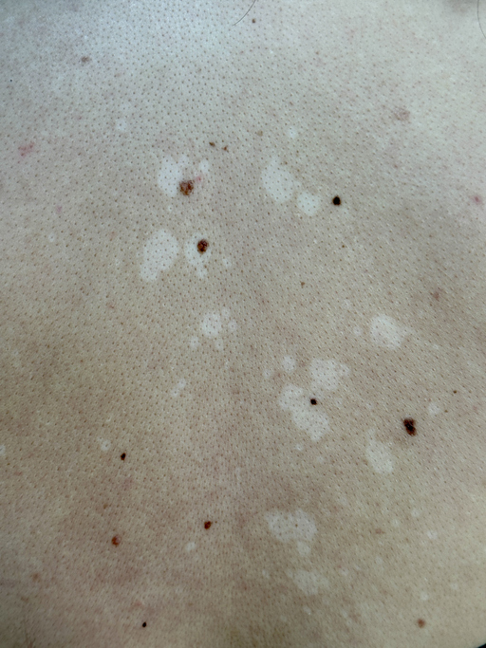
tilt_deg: -15.4
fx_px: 899
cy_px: 324
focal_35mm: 48
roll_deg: -1.0
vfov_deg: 39.7
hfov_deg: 30.3
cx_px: 243
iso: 64
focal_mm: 6.86
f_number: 1.78
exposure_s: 1/100
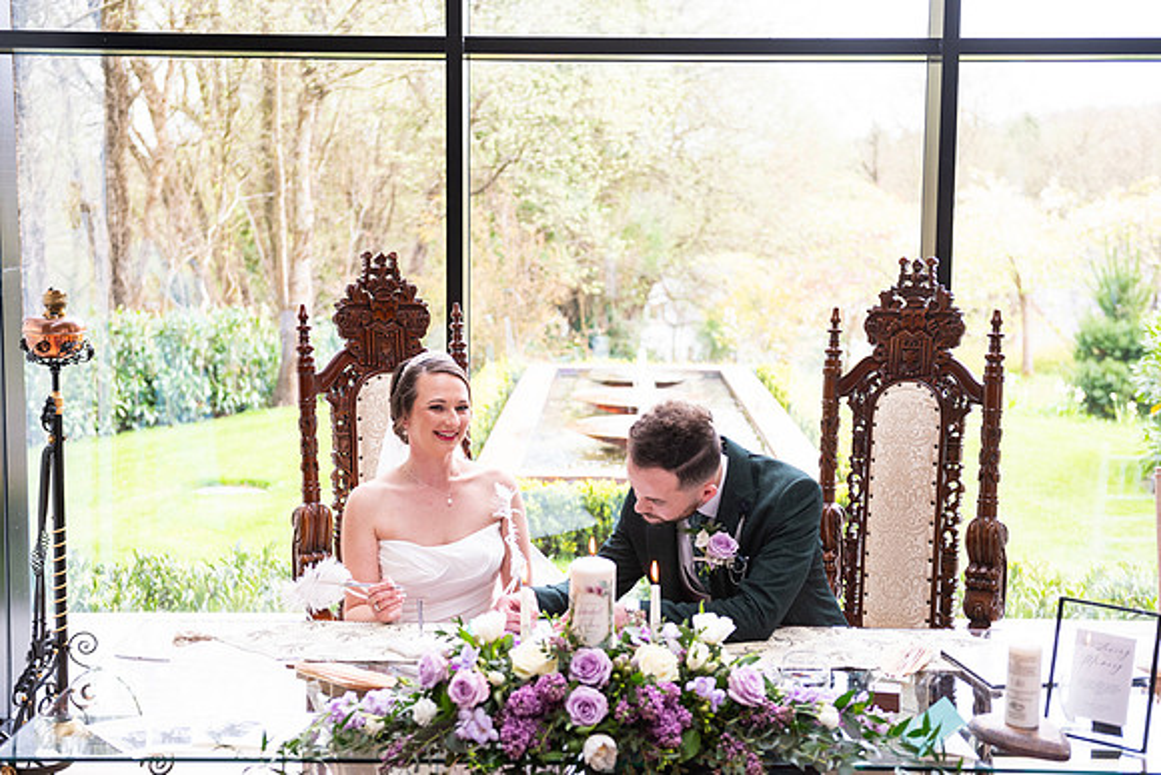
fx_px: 1677
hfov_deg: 38.2
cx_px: 580
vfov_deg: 26.0
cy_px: 388
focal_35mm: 52
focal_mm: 52
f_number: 3.5
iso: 500
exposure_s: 1/200
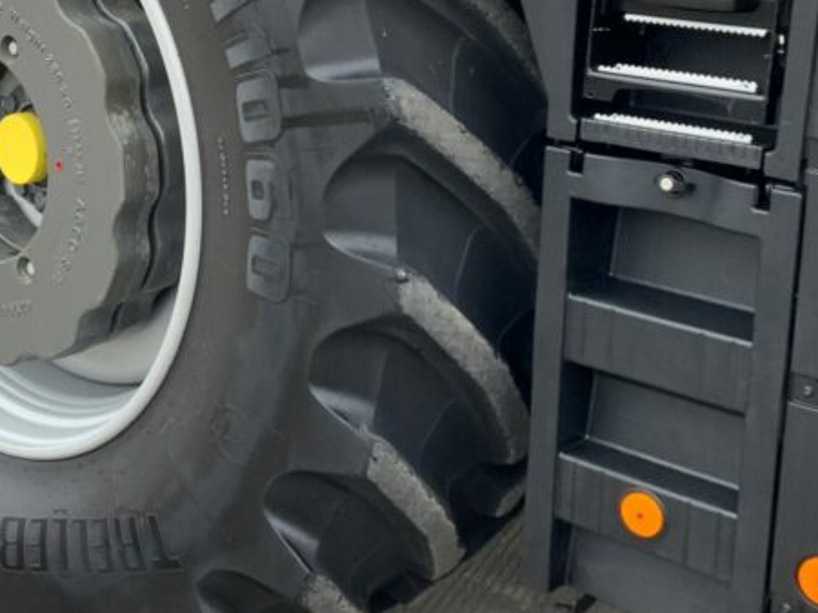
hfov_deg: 29.1
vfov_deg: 22.1
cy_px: 171
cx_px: 249
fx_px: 1559
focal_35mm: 66
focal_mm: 3
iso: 32
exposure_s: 1/122
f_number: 1.8
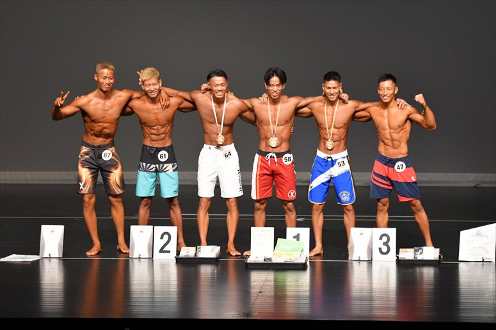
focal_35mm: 217
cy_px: 165
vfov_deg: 6.3
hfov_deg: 9.5
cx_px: 248
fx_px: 2988
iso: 2500
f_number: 5.6
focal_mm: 145
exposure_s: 1/400
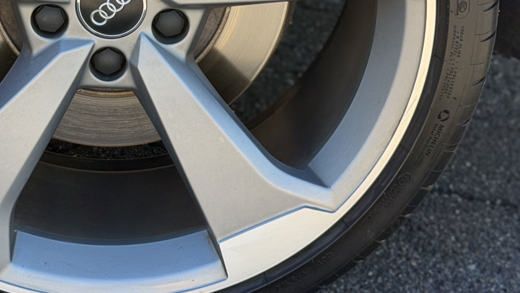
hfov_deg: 20.2
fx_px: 1448
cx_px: 133
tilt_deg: -20.2
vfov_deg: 11.4
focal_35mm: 105
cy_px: -5
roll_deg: +2.7
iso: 64
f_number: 1.78
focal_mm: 6.76
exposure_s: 1/450
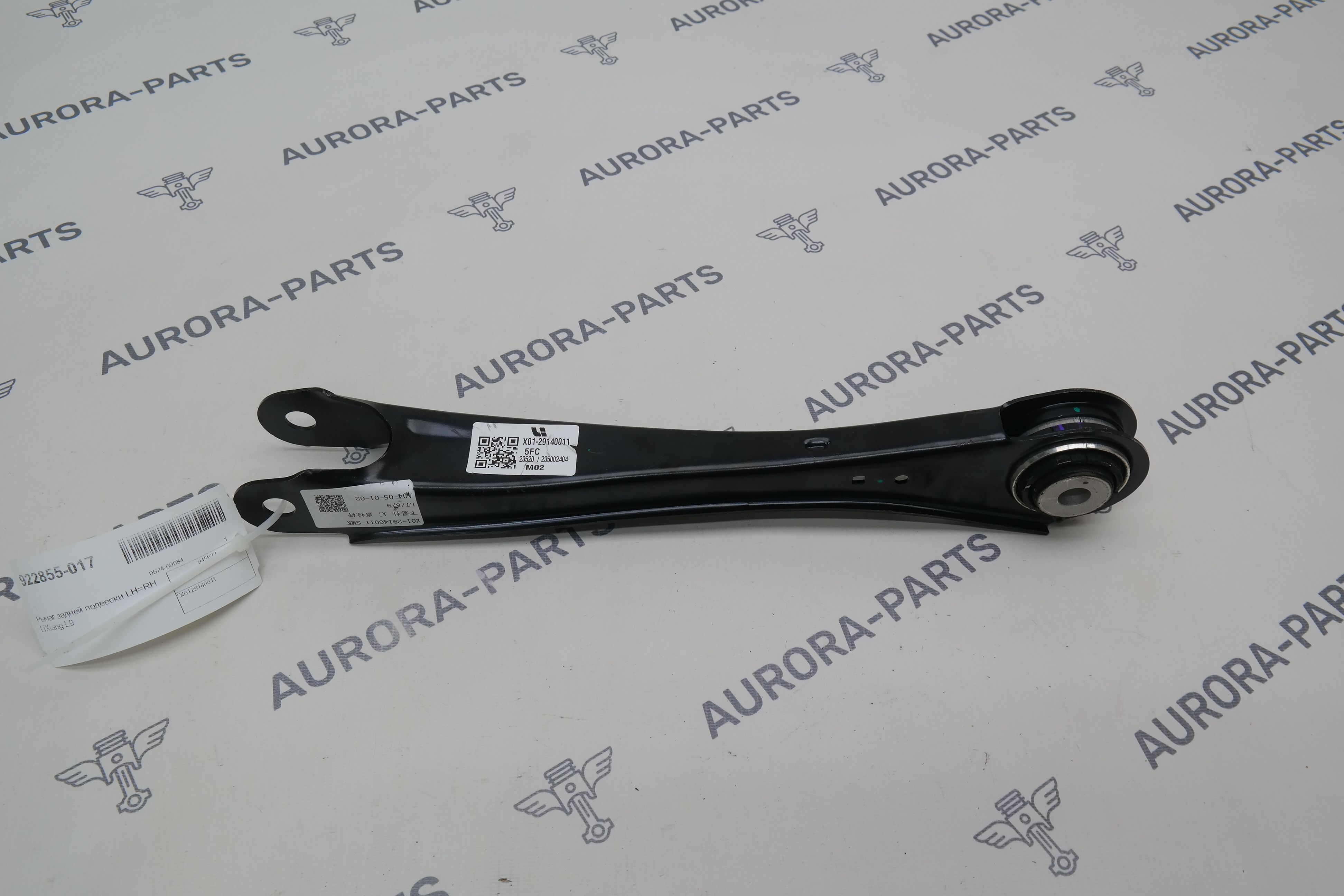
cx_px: 672
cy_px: 448
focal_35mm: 29
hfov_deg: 63.7
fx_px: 1083
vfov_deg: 45.0
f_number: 7.1
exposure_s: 1/40
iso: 200
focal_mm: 19
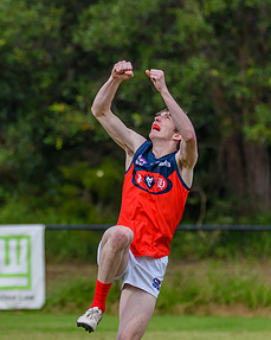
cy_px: 257
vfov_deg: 1.9
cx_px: 109
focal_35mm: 1006
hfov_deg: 1.5
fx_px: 10102
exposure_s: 1/2000
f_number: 6.3
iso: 800
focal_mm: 360
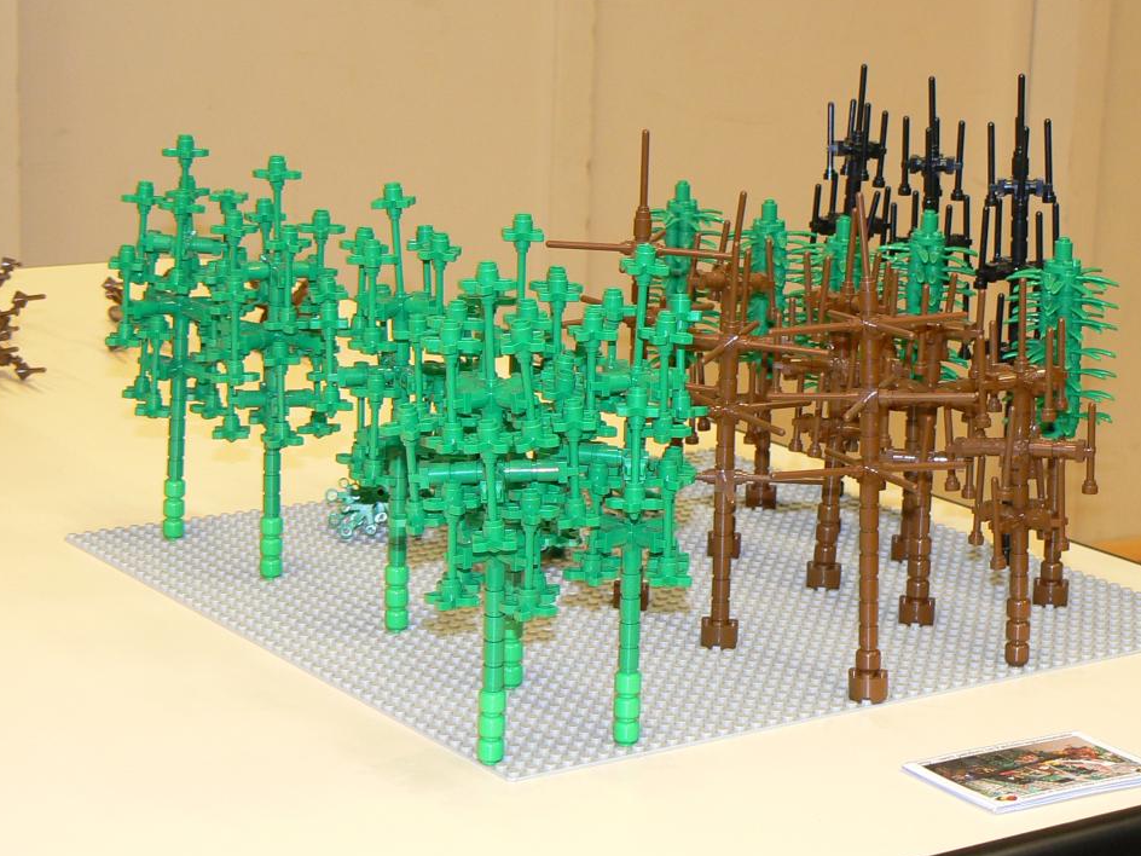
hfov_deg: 21.8
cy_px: 398
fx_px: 2967
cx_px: 608
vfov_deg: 16.4
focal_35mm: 90
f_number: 3.2
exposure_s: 1/8
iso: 100
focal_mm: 11.4
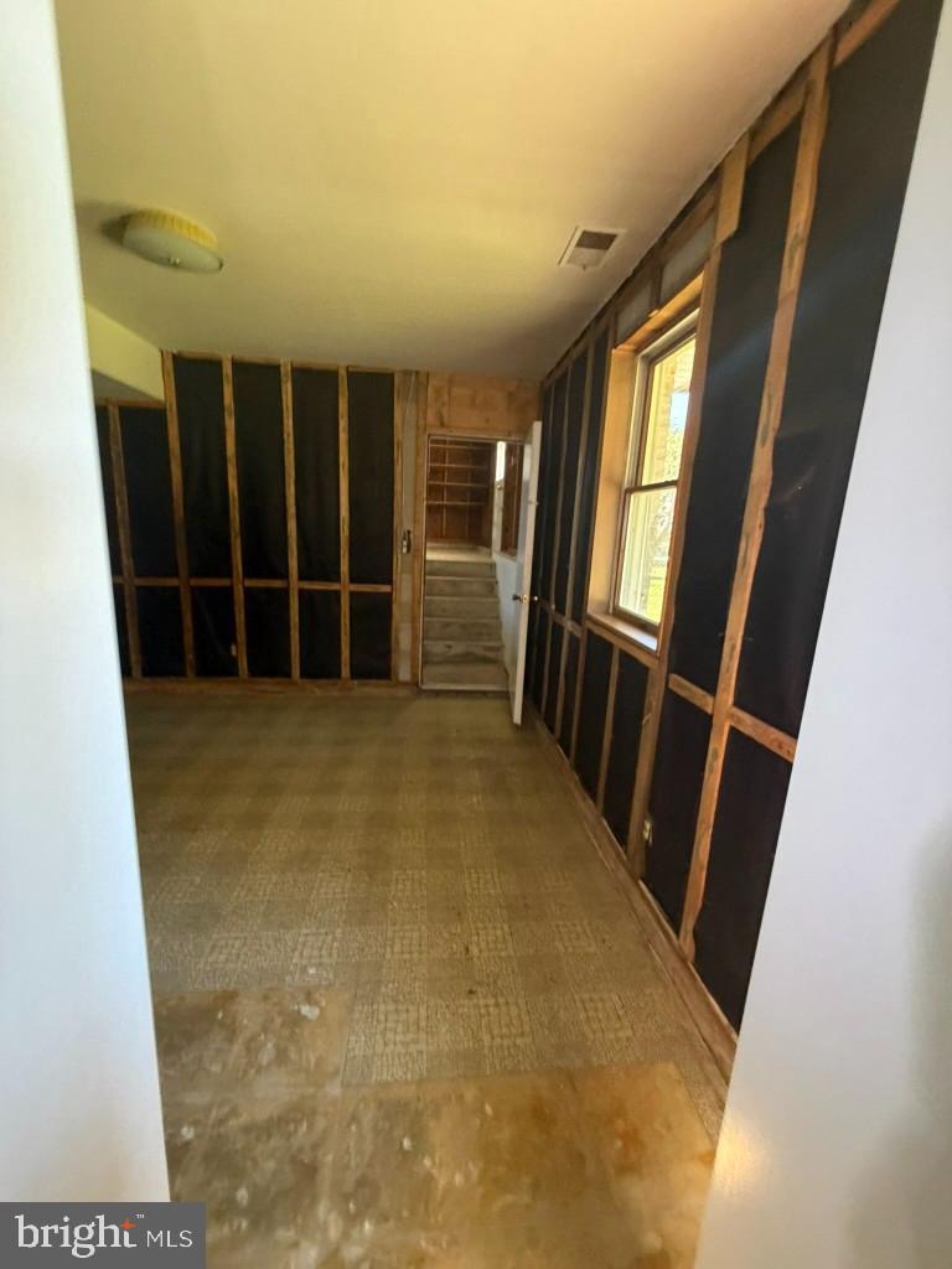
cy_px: 634
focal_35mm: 14
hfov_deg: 85.7
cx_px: 476
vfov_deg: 102.1
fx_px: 513
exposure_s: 1/50
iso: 400
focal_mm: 2.22
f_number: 2.2
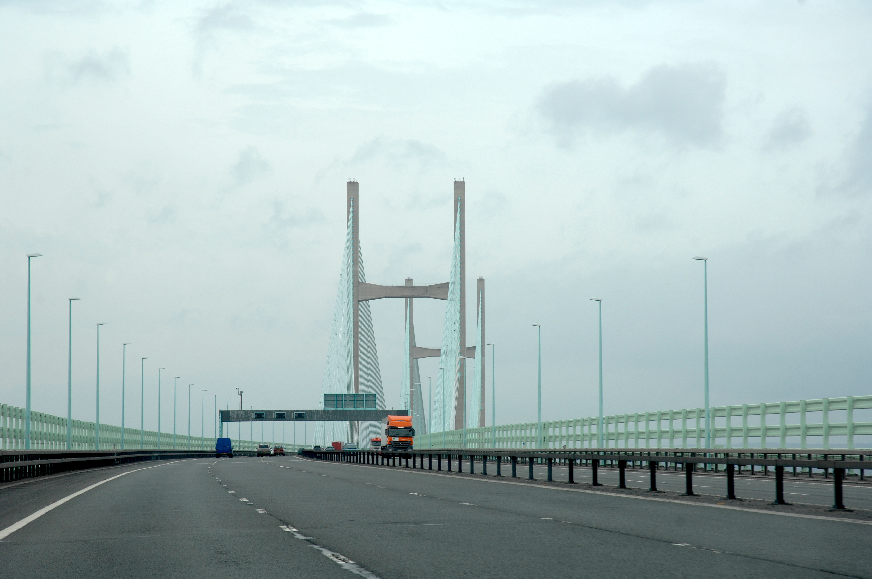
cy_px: 290
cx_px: 436
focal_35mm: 105
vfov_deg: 13.0
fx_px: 2540
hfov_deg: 19.5
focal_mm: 70
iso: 100
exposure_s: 1/180
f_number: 8
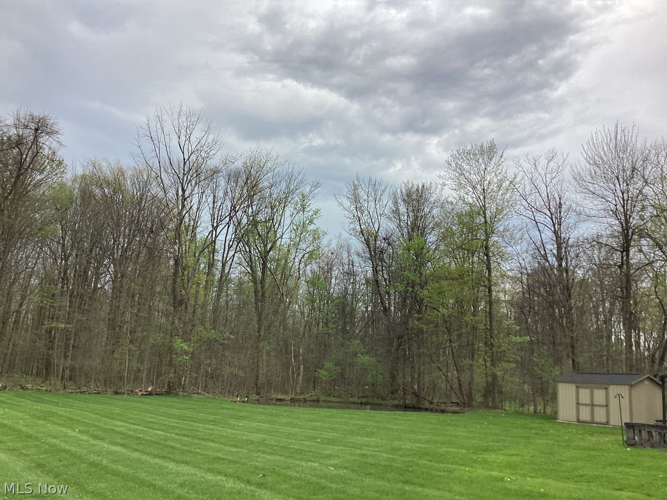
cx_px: 334
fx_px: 597
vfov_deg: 45.4
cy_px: 250
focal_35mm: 31
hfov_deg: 58.4
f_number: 2.4
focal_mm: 3.3
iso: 25
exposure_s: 1/251
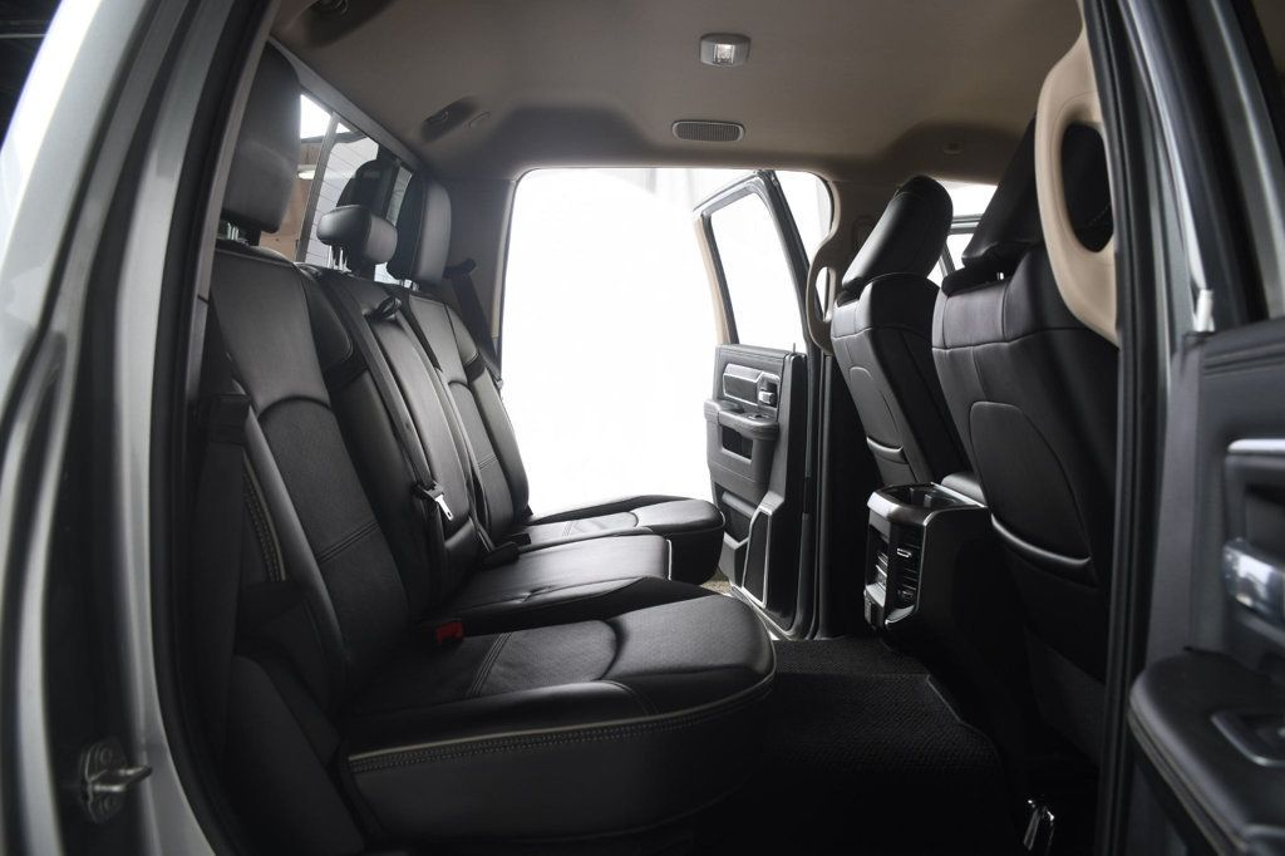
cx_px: 642
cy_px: 428
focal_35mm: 27
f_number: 5.6
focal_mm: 18
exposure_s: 1/160
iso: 100
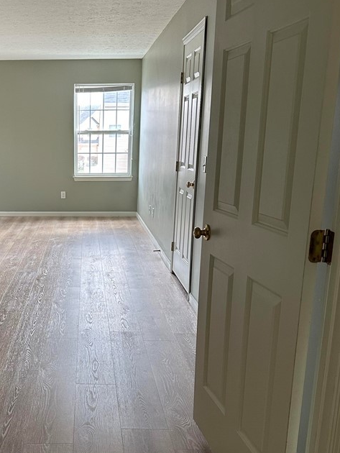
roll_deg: +0.4
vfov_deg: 47.6
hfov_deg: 35.6
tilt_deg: -14.6
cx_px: 68
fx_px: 510
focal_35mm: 39
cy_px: 267
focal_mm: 6.86
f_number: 1.78
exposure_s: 1/121
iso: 160
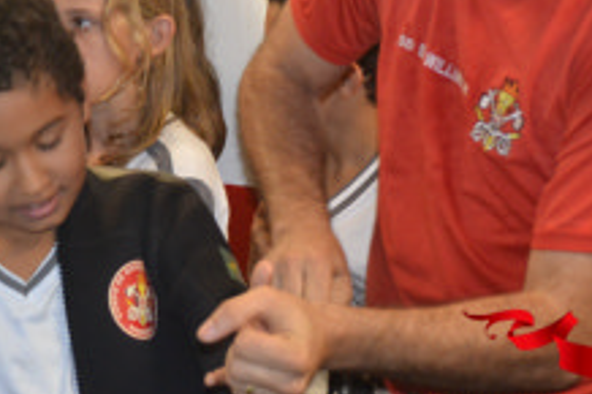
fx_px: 2711
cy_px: 39
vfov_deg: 8.3
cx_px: 166
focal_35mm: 165
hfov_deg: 12.4
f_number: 4.8
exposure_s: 1/60
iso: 2000
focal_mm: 48
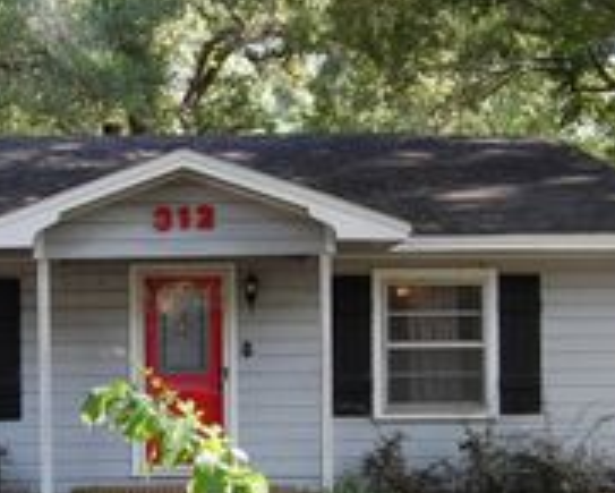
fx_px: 1275
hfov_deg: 26.8
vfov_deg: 21.6
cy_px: 388
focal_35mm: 70
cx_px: 160
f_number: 5.6
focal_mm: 18
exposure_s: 1/125
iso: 400
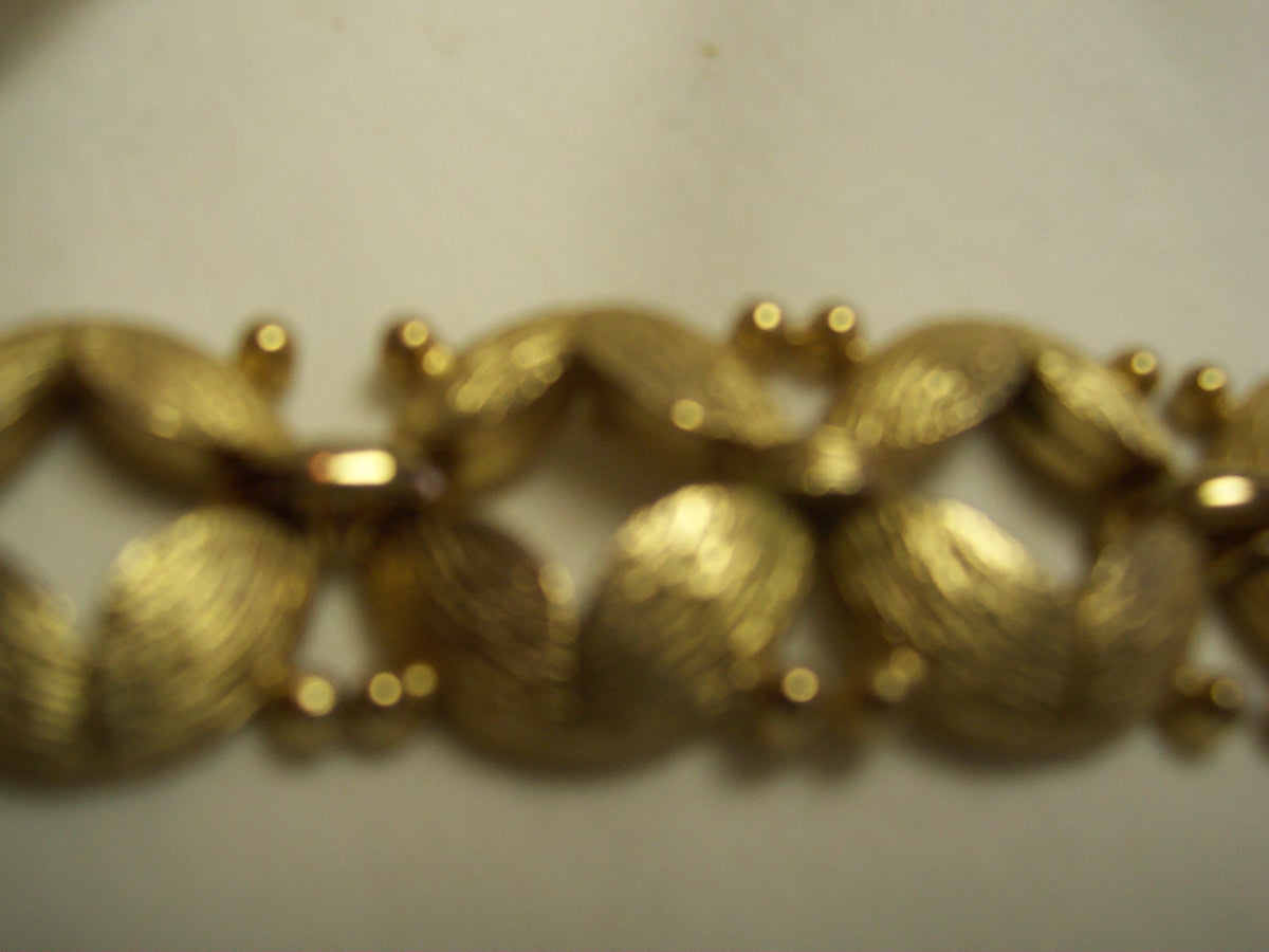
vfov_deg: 38.7
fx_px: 1356
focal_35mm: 37
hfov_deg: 50.1
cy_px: 476
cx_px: 634
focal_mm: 5.6
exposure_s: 1/125
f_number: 2.8
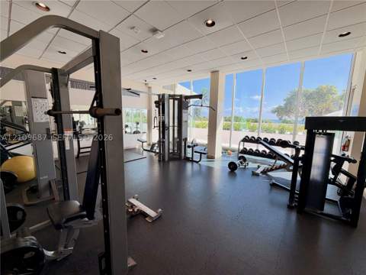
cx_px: 183
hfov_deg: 102.1
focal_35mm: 14
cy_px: 138
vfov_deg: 85.7
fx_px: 148
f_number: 2.2
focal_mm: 2.22
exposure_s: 1/120
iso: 32
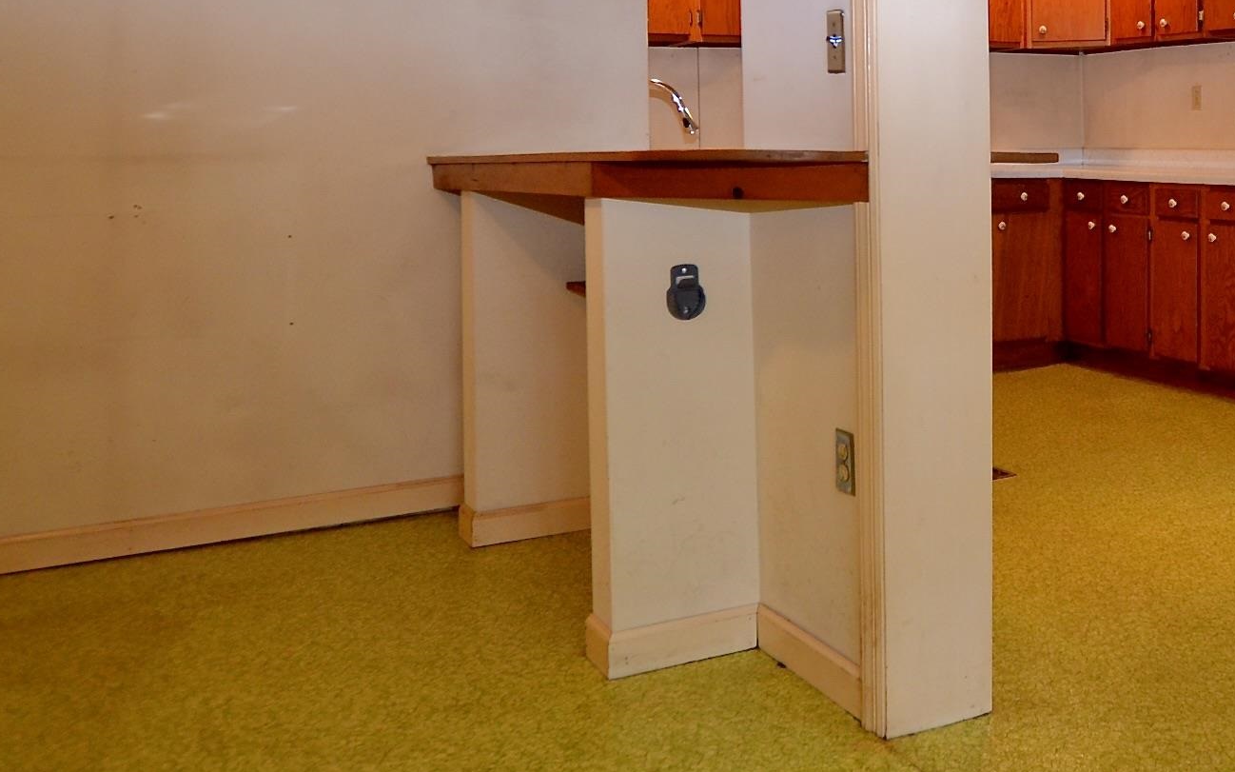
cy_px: 173
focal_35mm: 38
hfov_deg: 48.9
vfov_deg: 32.8
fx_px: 1279
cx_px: 967
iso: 720
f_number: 3.5
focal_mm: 14
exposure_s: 1/60
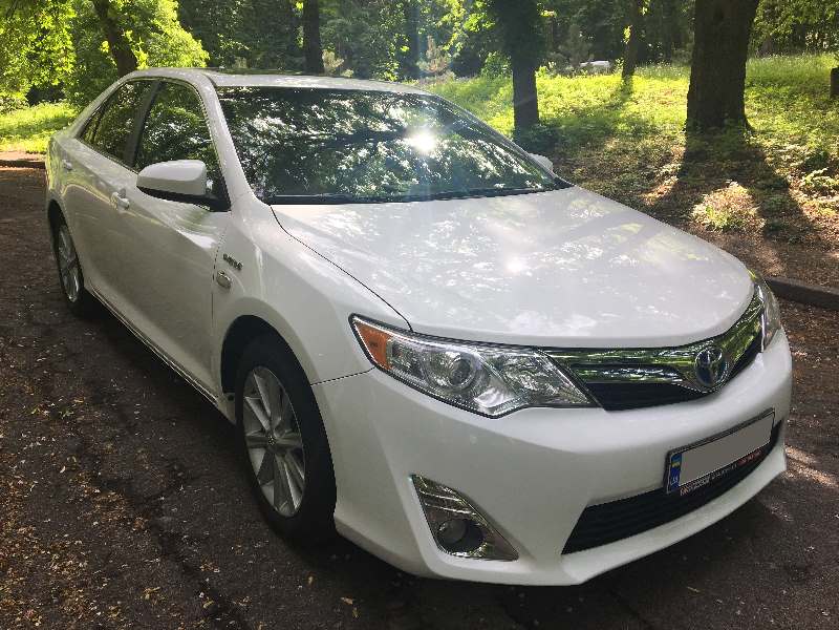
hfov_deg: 61.7
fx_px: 703
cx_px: 420
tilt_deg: -11.8
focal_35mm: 29
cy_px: 315
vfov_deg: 48.2
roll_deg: +2.4
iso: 25
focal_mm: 4.15
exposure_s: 1/425
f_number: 2.2
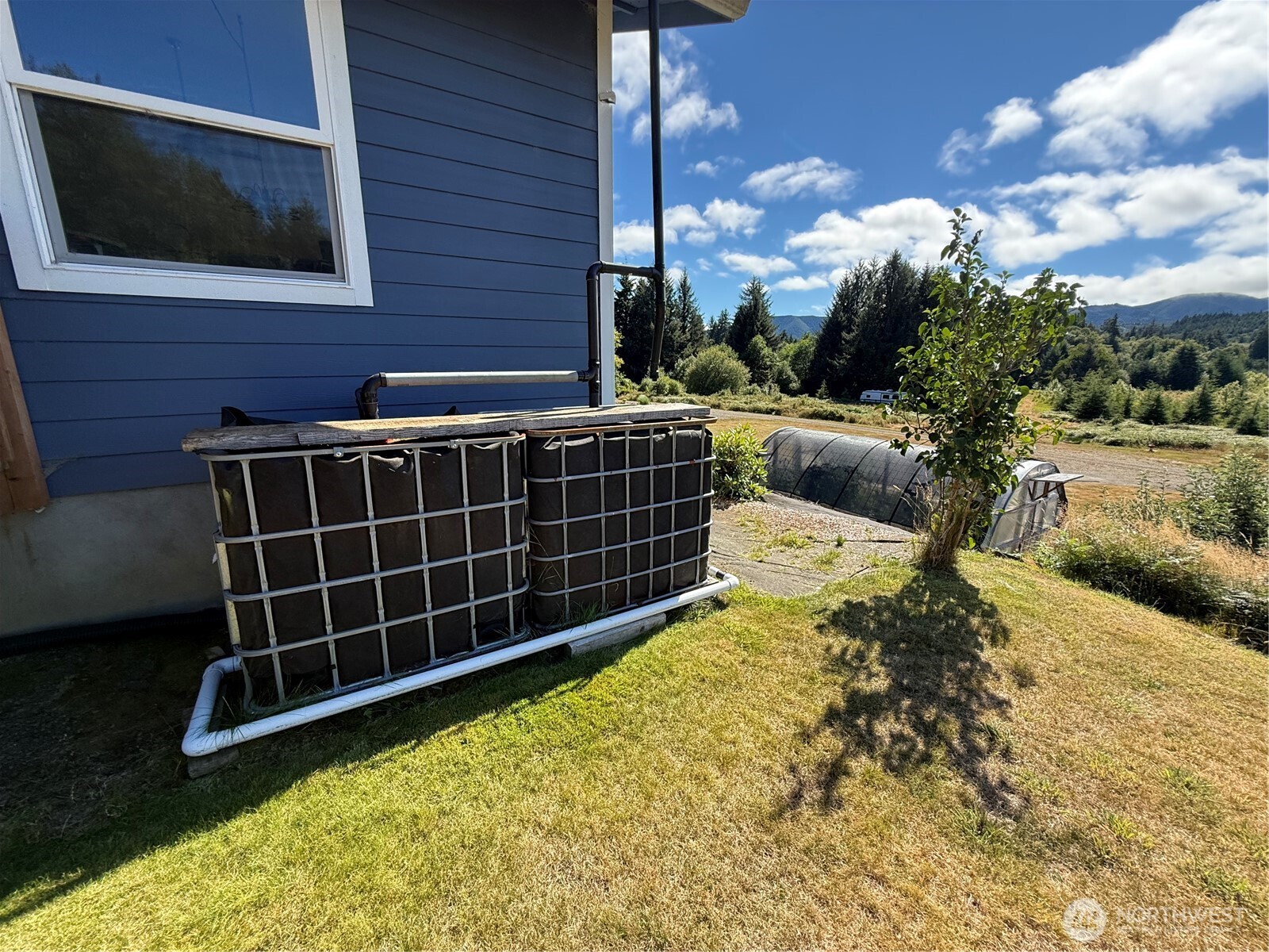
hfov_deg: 102.1
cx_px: 634
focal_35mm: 14
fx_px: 513
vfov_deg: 85.7
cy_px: 476
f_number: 2.2
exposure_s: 1/841
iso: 64
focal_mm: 2.22
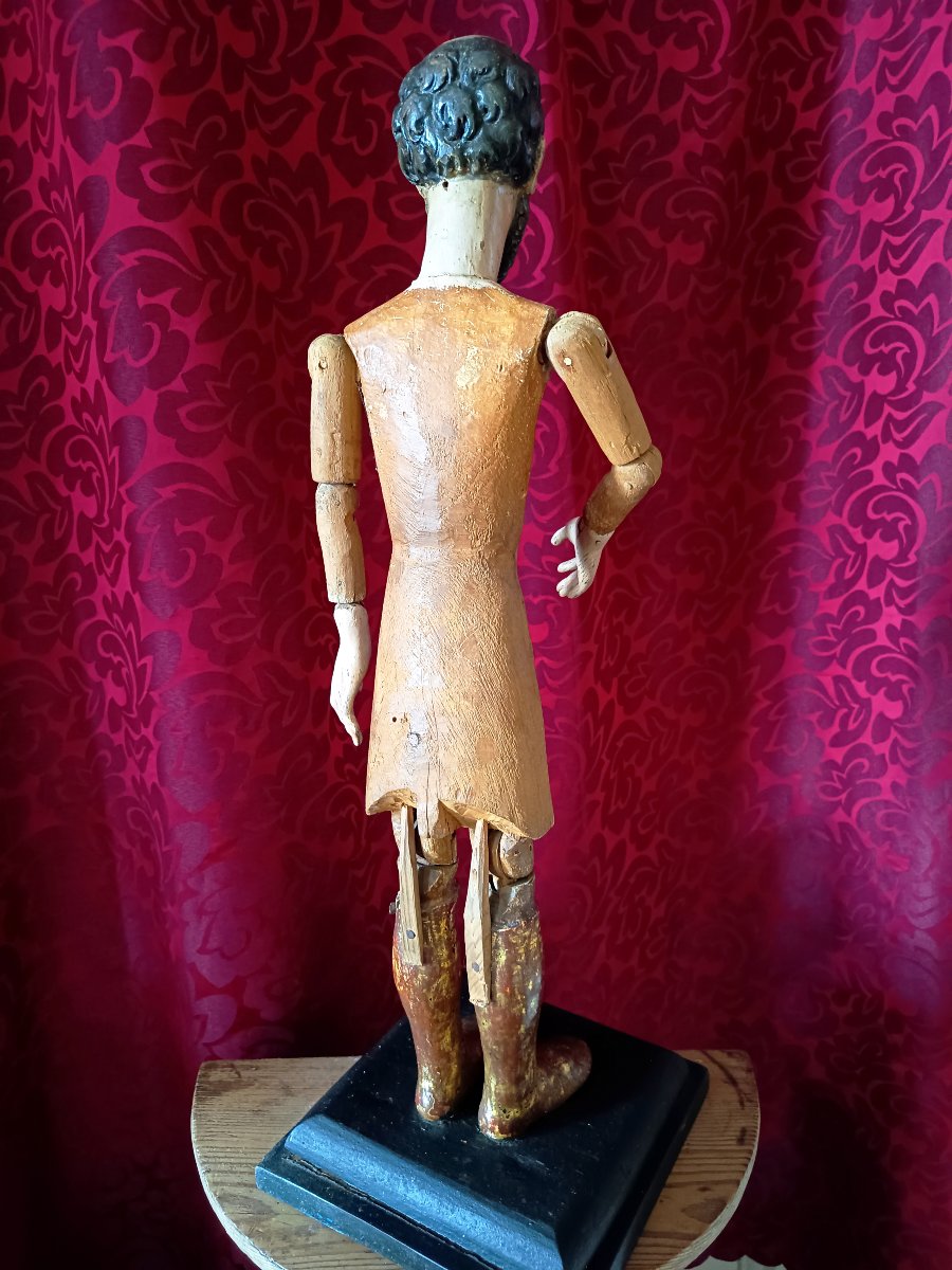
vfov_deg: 71.6
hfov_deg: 56.8
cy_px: 635
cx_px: 476
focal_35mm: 24
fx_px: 880
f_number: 1.7
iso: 2968
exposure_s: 1/16.7
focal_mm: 5.24
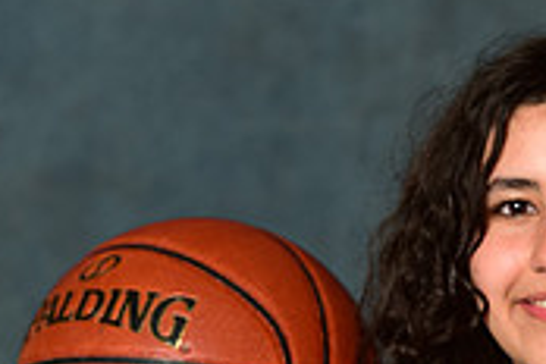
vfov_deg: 2.4
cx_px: 535
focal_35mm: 567
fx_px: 8599
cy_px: 640
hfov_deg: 3.6
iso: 200
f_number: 4.5
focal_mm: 170
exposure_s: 1/200
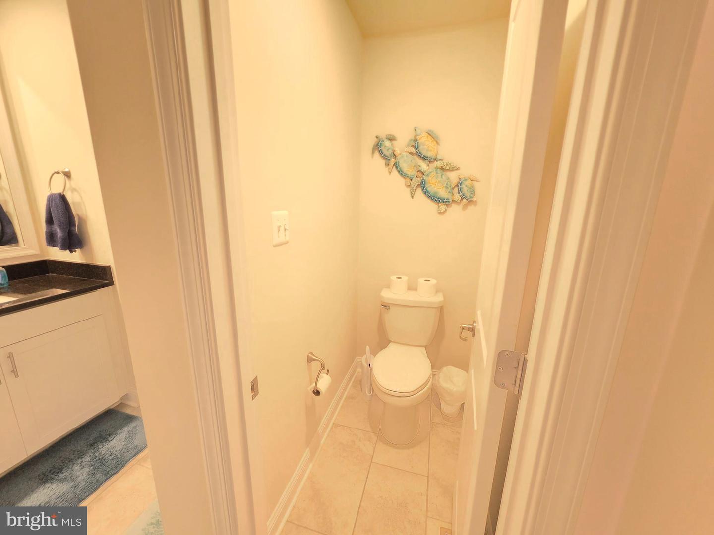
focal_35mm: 13
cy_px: 268
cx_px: 357
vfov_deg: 89.9
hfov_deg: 106.2
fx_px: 268
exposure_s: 1/60
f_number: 1.9
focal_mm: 2.2
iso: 200
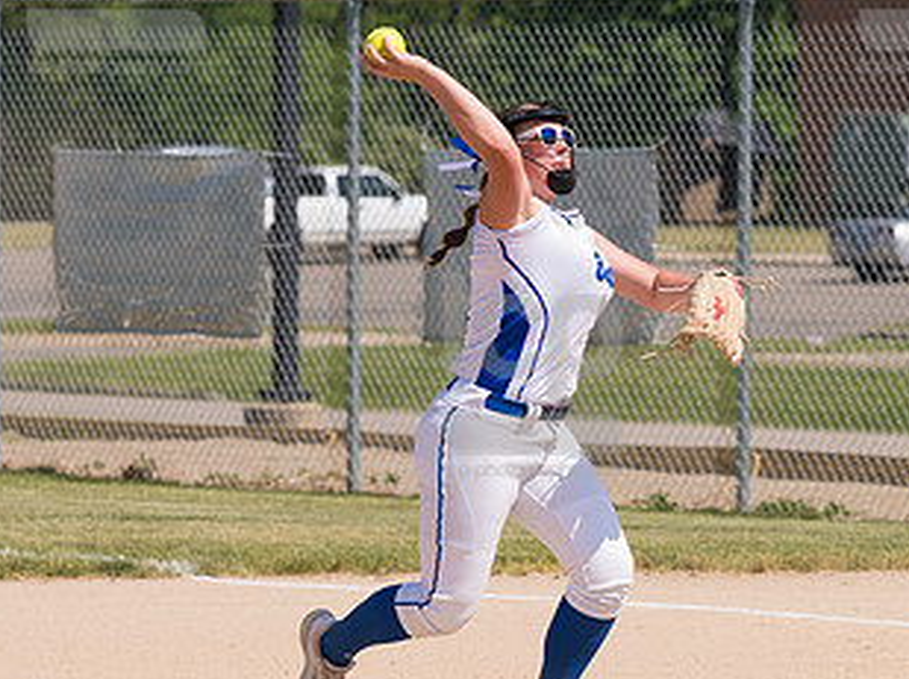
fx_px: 10990
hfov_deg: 4.7
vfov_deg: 3.5
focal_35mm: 419
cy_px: 376
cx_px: 532
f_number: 5.6
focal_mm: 155
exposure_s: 1/1600
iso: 250
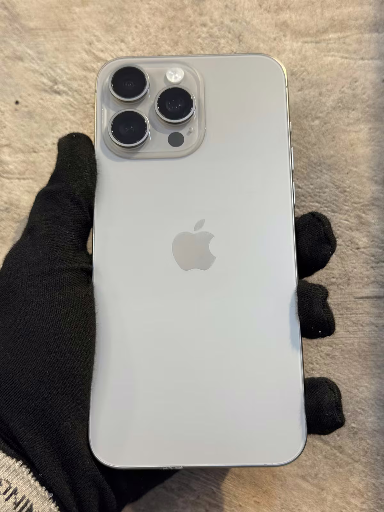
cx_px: 192
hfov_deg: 30.3
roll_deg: +0.6
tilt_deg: +4.8
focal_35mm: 48
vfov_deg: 39.7
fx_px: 710
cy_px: 256
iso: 100
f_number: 1.78
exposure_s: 1/50
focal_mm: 6.76
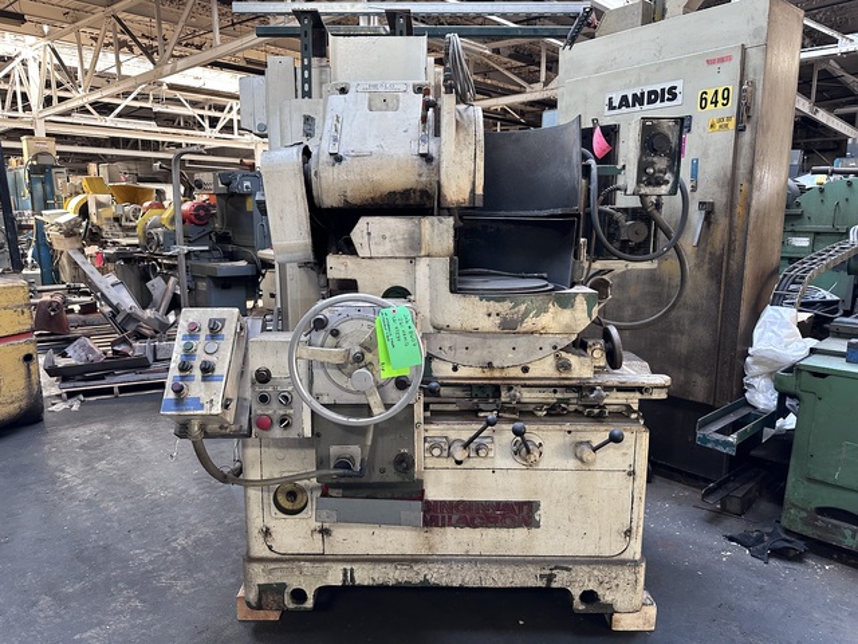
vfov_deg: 56.8
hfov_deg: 71.6
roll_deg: +0.7
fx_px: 595
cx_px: 429
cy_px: 322
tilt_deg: -11.2
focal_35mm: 24
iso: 320
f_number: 1.78
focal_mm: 6.86
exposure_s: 1/60
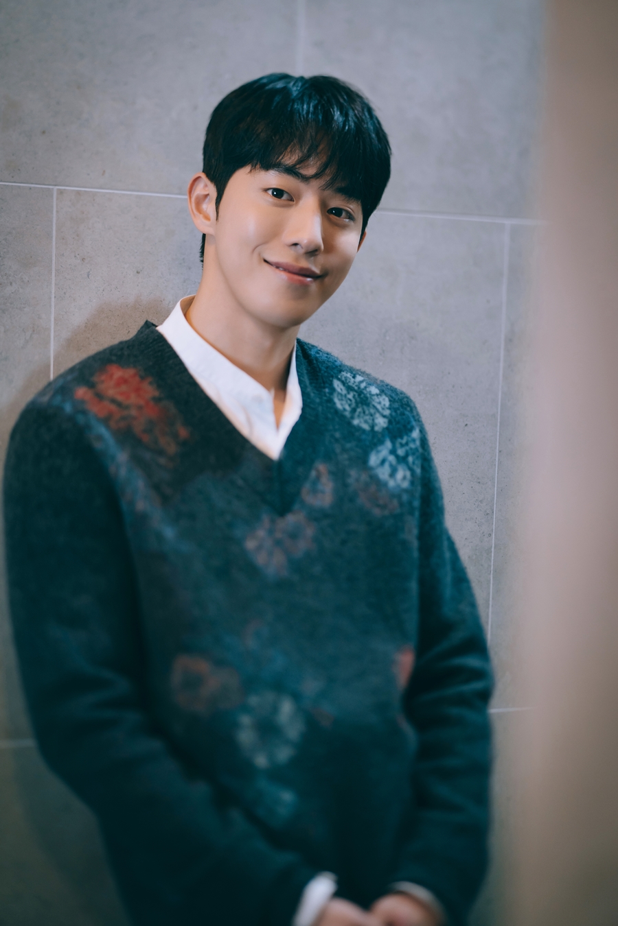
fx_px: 2189
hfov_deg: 16.1
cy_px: 463
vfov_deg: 23.9
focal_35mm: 85
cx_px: 309
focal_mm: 85
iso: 640
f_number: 1.8
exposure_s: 1/125
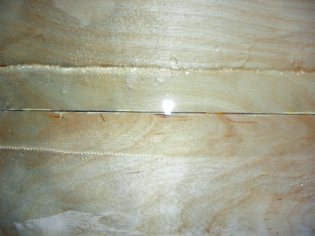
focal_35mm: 38
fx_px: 346
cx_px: 158
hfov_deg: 49.0
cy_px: 118
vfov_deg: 37.7
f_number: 2.8
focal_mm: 7.8
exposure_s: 1/30
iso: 64
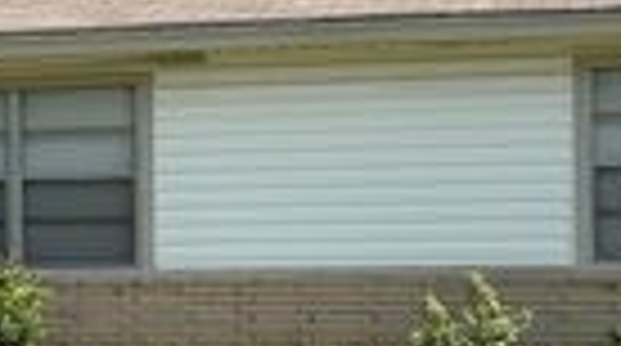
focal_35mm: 103
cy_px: 245
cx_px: -94
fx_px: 1693
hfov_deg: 19.7
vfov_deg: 11.7
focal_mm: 5.96
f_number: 1.6
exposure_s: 1/2538
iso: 50
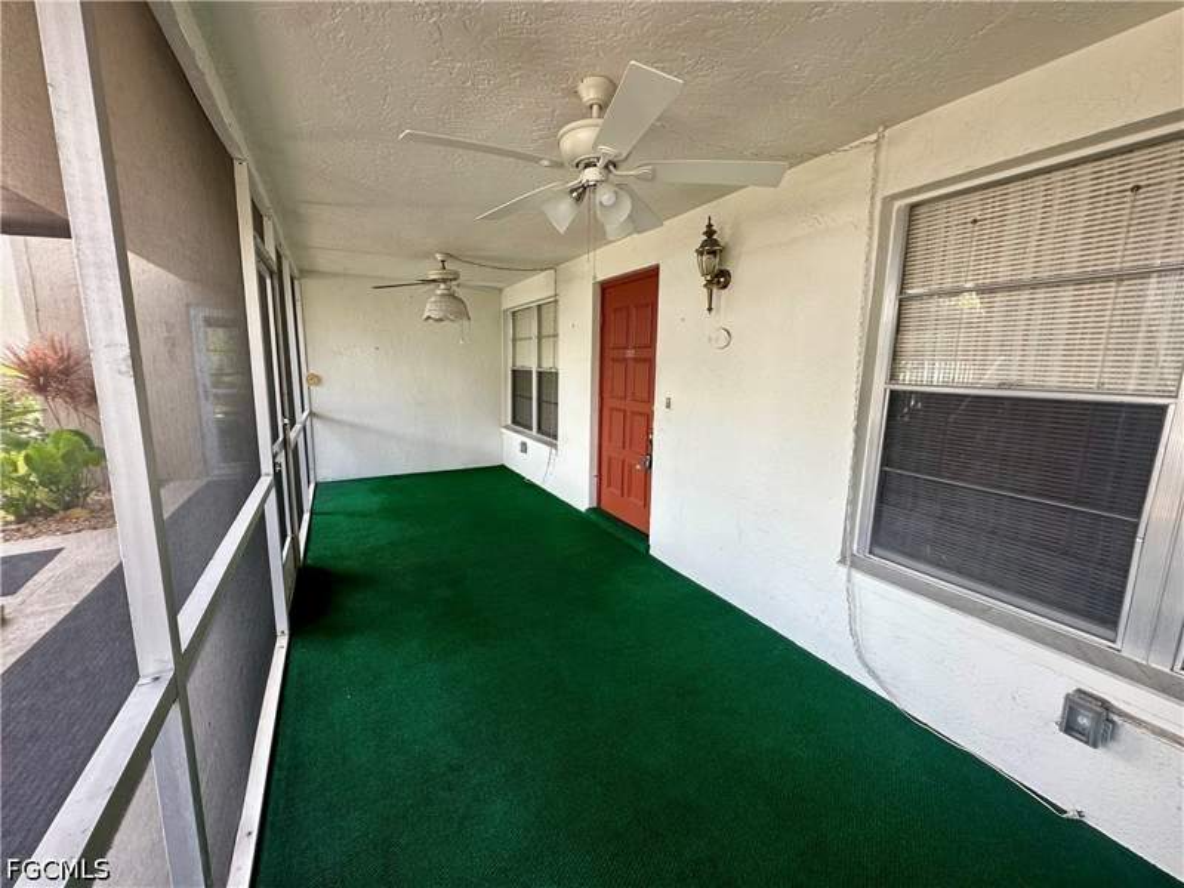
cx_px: 592
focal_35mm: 14
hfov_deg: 102.1
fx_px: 479
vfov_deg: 85.7
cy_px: 444
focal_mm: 2.22
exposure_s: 1/99
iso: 64
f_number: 2.2
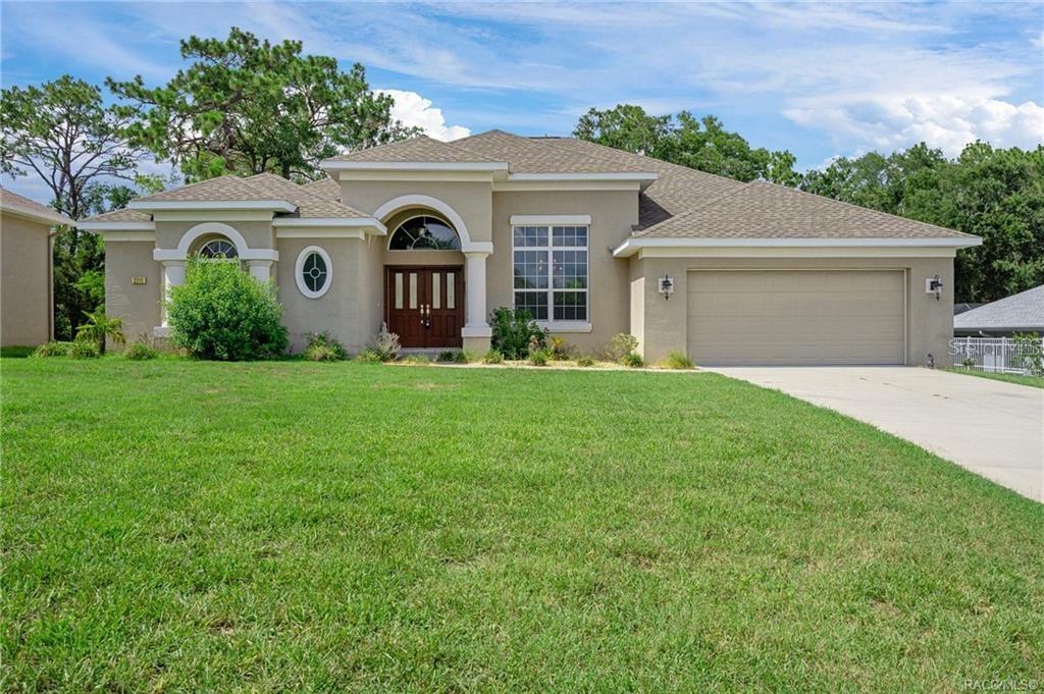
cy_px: 347
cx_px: 522
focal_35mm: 31
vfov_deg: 42.3
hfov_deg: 60.3
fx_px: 898
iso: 400
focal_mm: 31
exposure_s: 1/500
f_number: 8
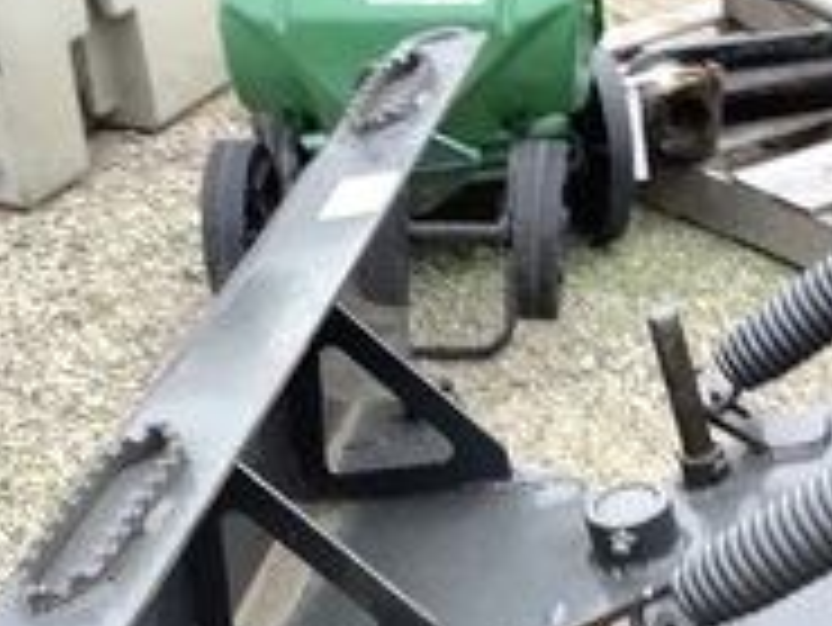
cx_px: 414
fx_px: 1611
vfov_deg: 21.3
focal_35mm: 67
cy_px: 608
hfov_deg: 29.0
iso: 50
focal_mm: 3.3
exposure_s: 1/120
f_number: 2.4
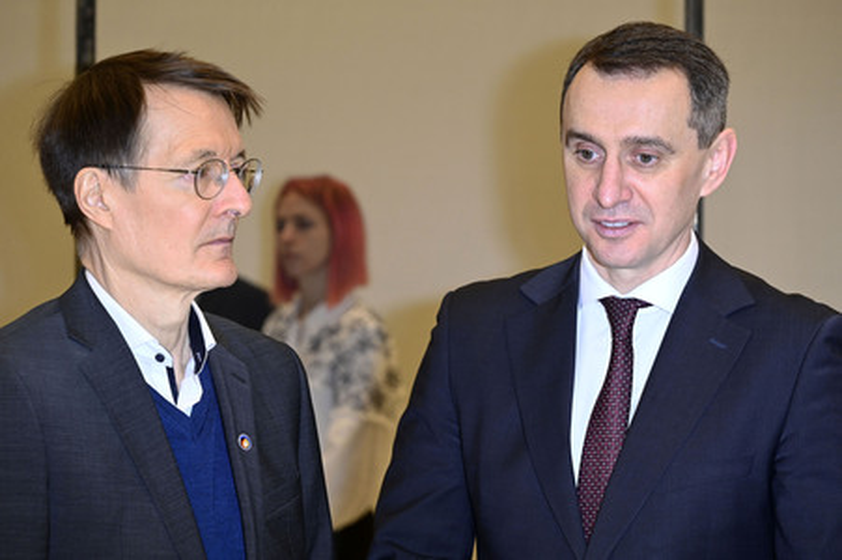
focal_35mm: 103
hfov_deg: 19.8
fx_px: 2407
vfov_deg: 13.3
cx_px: 421
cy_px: 280
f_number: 5
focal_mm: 103
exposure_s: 1/125
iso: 2000
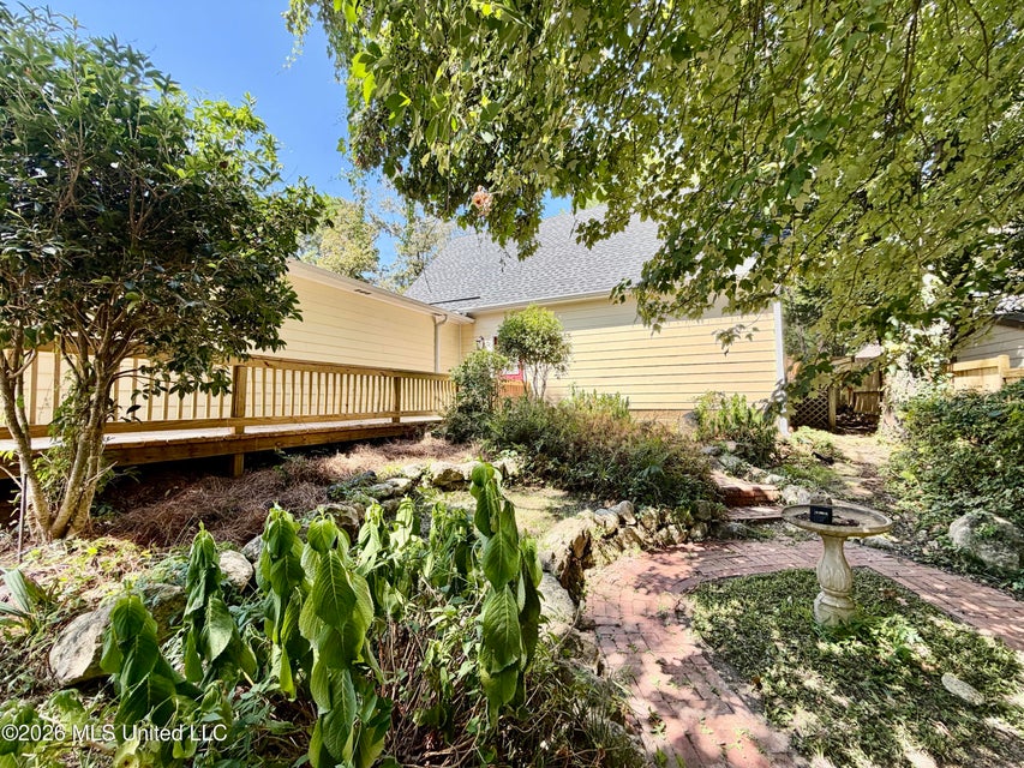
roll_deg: +0.7
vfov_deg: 85.7
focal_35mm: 14
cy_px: 384
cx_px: 512
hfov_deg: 102.1
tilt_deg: +3.4
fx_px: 414
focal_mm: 2.22
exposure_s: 1/321
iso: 50
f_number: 2.2
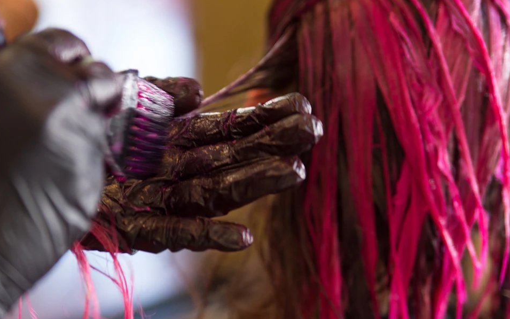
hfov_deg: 21.6
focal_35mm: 96
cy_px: 162
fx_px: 1334
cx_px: 219
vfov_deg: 13.6
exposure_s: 1/125
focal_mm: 75
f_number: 2.8
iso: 1000
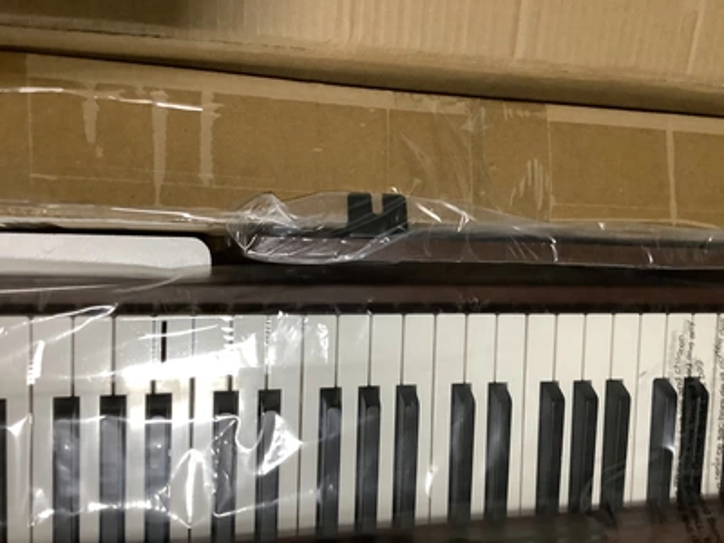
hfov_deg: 58.4
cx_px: 362
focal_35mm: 31
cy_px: 272
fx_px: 648
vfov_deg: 45.4
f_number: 2.4
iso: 250
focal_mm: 3.3
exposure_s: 1/40
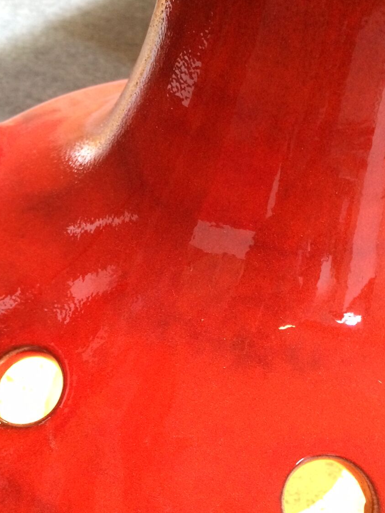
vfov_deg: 43.9
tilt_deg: -52.6
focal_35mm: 42
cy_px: 356
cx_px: 141
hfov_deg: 34.1
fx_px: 623
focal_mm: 4.15
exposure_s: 1/33
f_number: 2.2
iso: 250
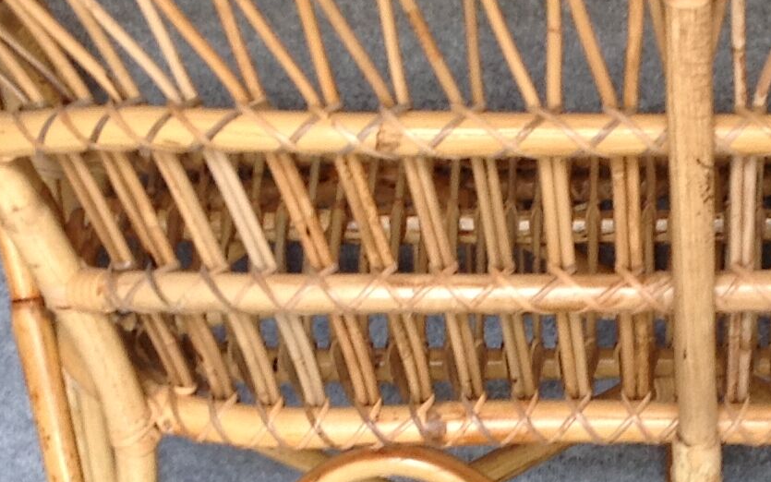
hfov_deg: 17.9
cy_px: 424
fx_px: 2417
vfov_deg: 11.3
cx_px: 665
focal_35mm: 115
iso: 80
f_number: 2.4
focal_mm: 4.28
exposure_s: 1/24
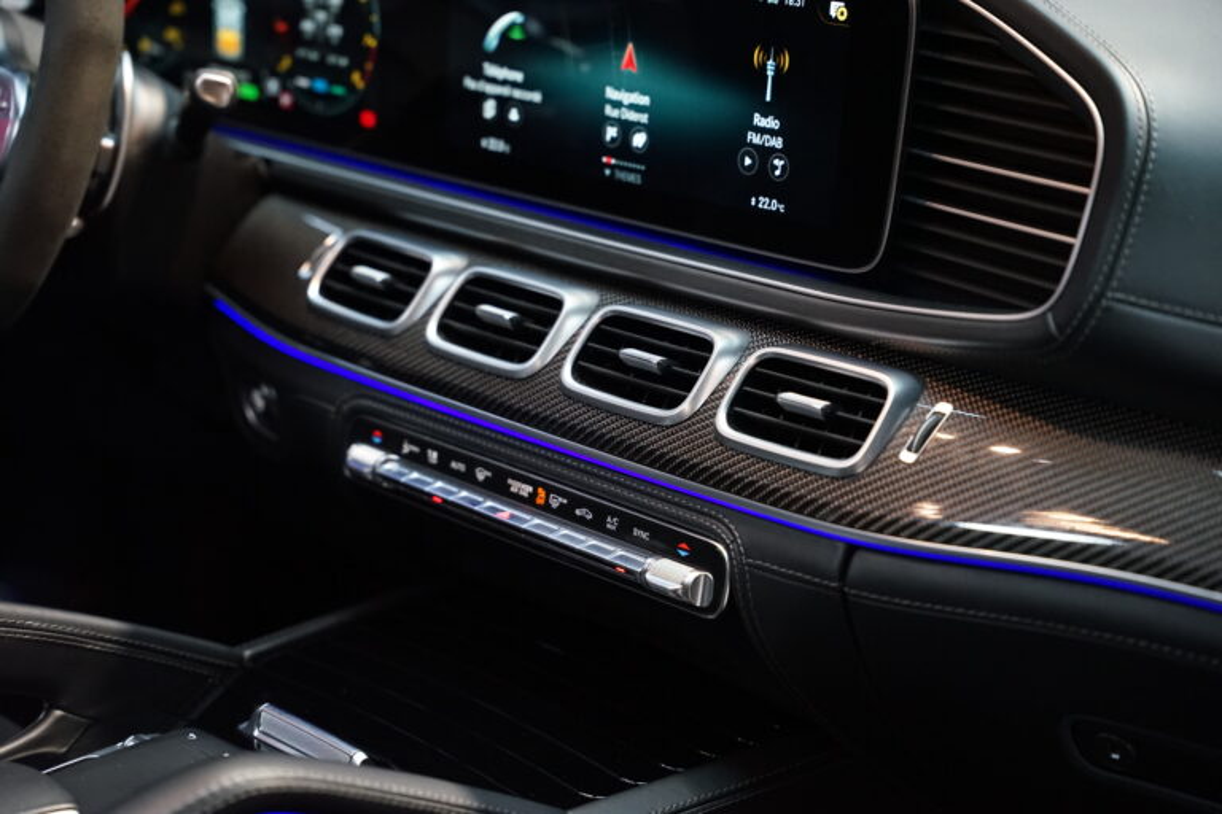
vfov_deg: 19.5
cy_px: 407
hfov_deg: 28.8
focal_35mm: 70
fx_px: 2376
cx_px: 611
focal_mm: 70
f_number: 2.8
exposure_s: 1/80
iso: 3200
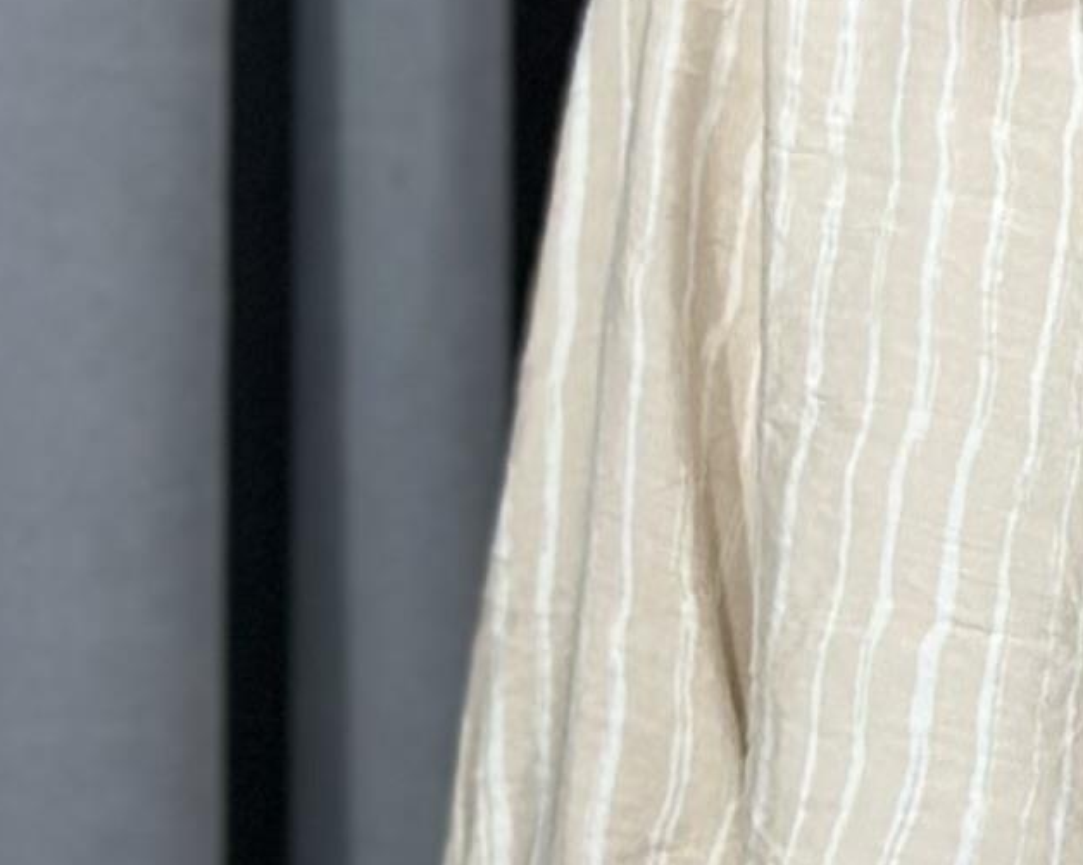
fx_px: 9645
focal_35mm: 301
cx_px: 2100
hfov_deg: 6.3
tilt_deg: -3.4
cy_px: 208
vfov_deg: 5.1
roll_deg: -1.2
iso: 80
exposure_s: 1/100
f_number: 1.78
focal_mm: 6.86
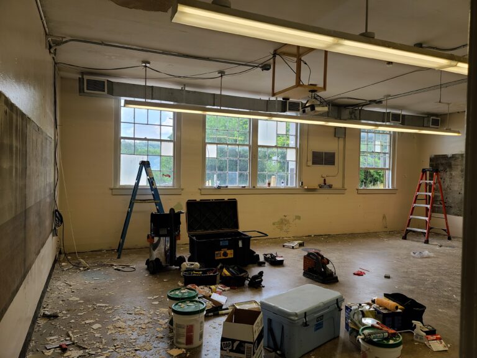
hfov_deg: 69.4
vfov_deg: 54.9
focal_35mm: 25
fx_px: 344
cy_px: 179
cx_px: 238
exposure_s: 1/120
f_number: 1.8
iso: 20
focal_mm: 7
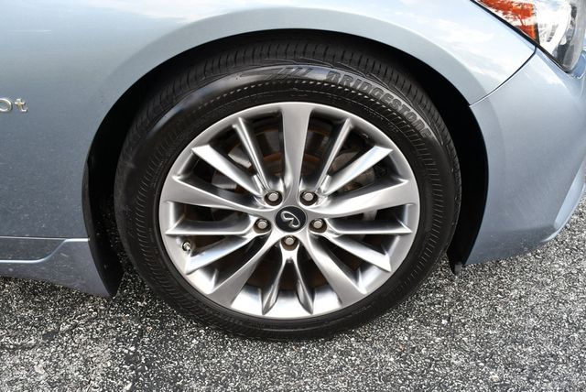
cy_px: 196
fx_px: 587
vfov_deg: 36.9
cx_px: 293
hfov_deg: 53.1
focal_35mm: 36
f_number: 5.6
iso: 360
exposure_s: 1/250
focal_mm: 18
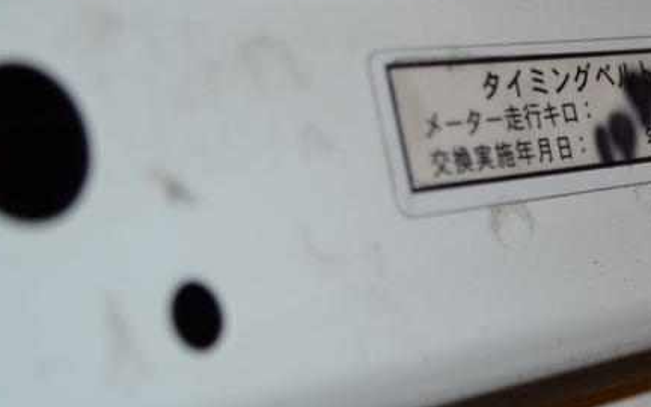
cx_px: 631
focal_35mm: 114
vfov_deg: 11.4
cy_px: 101
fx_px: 2024
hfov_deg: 17.9
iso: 320
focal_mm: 35
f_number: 5
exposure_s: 1/60
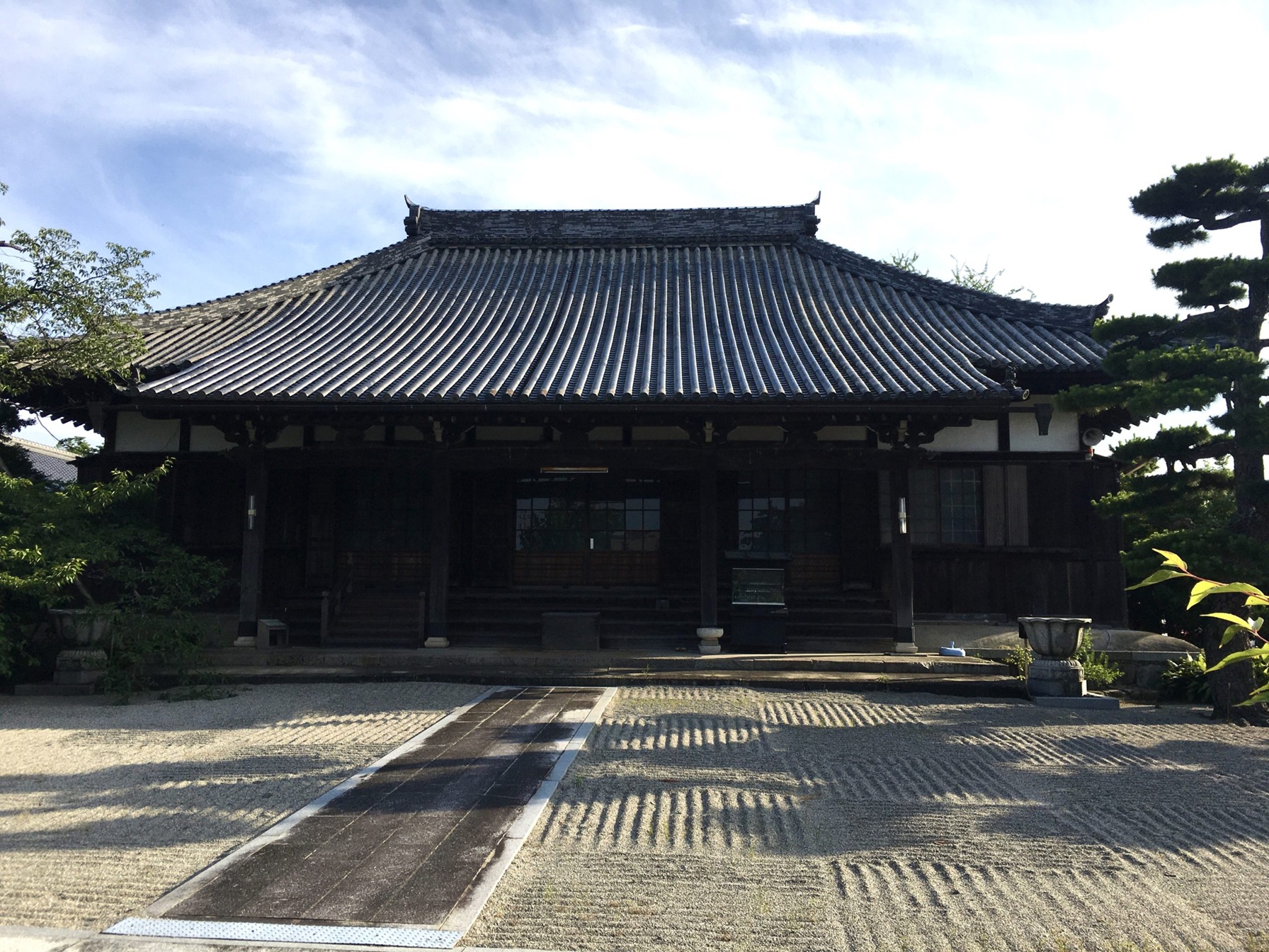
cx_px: 634
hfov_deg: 61.7
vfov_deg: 48.2
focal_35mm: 29
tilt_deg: +8.1
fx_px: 1063
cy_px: 476
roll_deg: -1.0
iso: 25
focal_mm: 4.15
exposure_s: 1/1374
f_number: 2.2
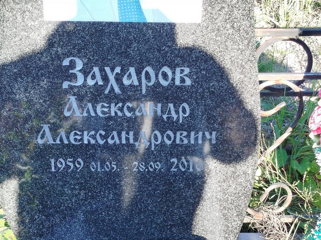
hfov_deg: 67.3
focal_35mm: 26
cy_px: 120
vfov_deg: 53.1
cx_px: 160
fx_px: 241
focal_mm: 5.31
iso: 64
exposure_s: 1/100
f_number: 1.7
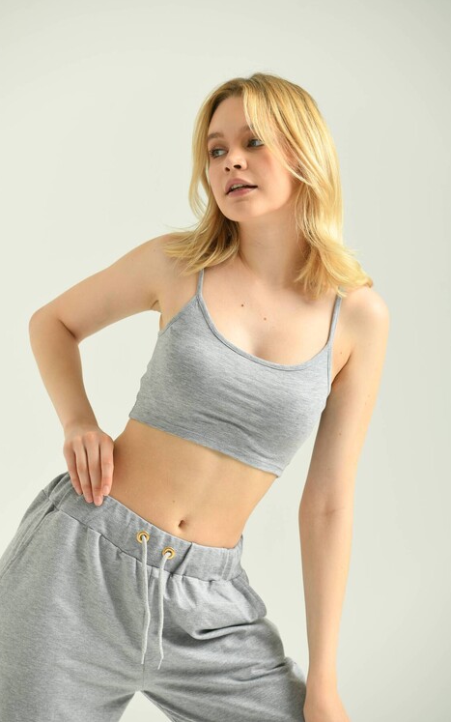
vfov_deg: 11.7
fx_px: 3520
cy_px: 361
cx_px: 228
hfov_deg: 7.3
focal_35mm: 179
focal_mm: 175
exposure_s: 1/160
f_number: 5.6
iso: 125
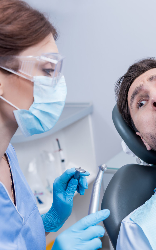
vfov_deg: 31.5
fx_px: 442
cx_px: 88
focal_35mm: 65
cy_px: 125
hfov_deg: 20.0
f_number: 4
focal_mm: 42
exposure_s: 1/125
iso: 200
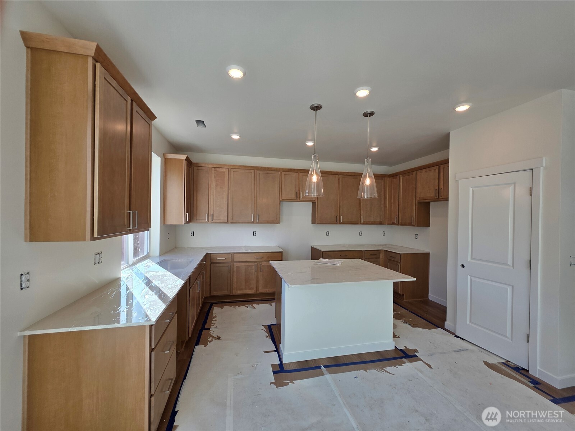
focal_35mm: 13
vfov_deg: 89.9
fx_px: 216
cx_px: 288
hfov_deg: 106.2
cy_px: 216
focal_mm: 2.2
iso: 40
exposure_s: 1/285
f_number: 1.9
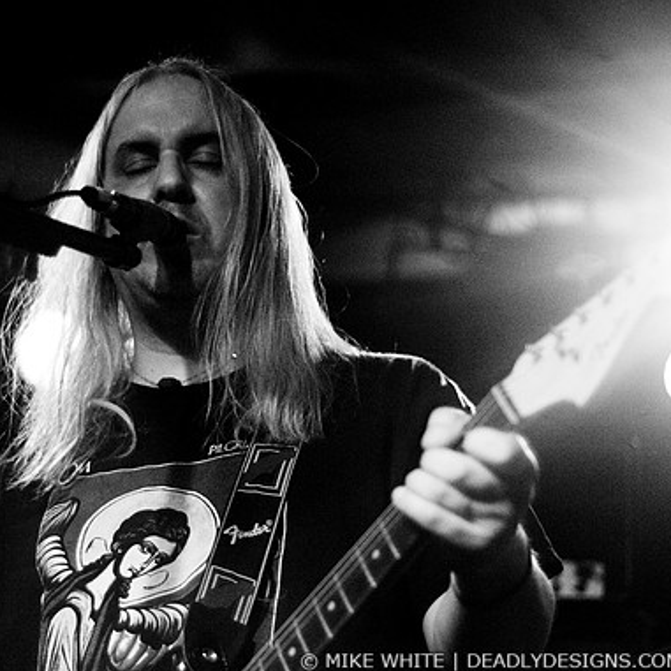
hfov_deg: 17.8
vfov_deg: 17.9
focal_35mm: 97
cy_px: 337
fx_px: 2127
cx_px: 180
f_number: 1.8
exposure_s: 1/60
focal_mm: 50
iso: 1000
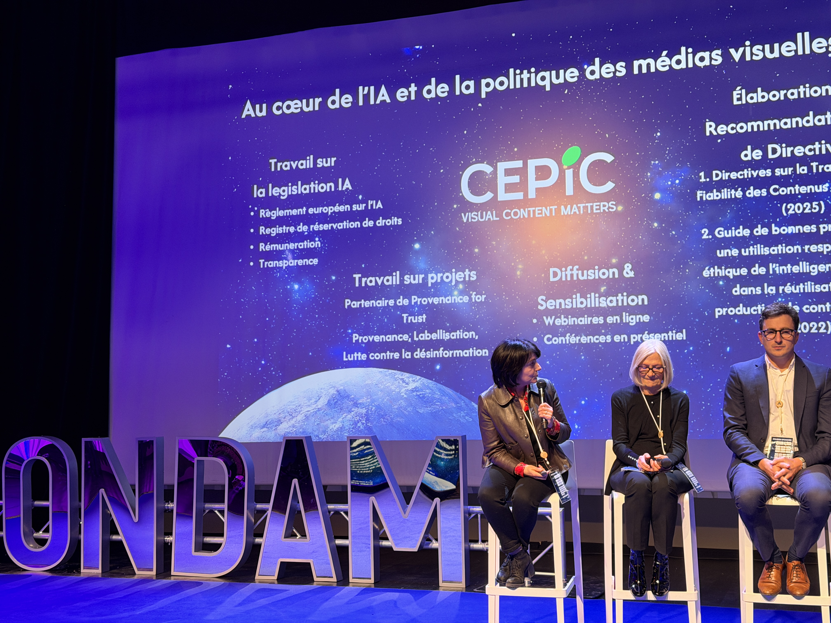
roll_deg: +0.8
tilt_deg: +3.9
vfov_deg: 30.3
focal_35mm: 48
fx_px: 1152
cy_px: 312
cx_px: 416
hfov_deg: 39.7
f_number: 1.78
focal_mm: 6.76
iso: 200
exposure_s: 1/50
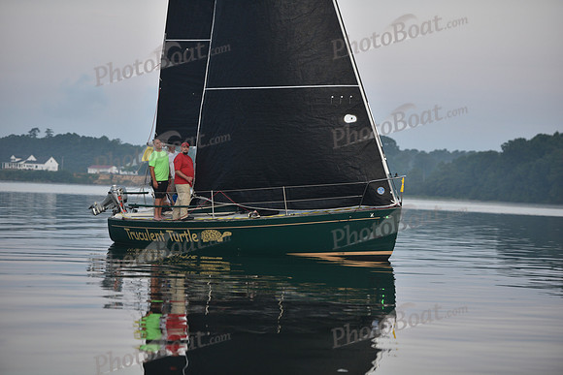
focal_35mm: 135
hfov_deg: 15.2
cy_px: 188
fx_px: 2112
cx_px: 282
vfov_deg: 10.2
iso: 320
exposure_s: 1/640
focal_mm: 135
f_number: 2.8
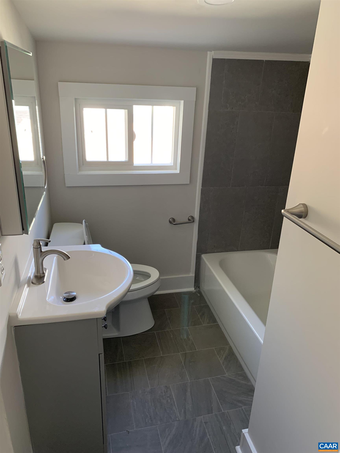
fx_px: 340
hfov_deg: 53.1
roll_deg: -2.4
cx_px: 170
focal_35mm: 26
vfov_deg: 67.3
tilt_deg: -20.1
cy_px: 226
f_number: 1.8
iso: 160
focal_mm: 4.25
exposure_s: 1/60
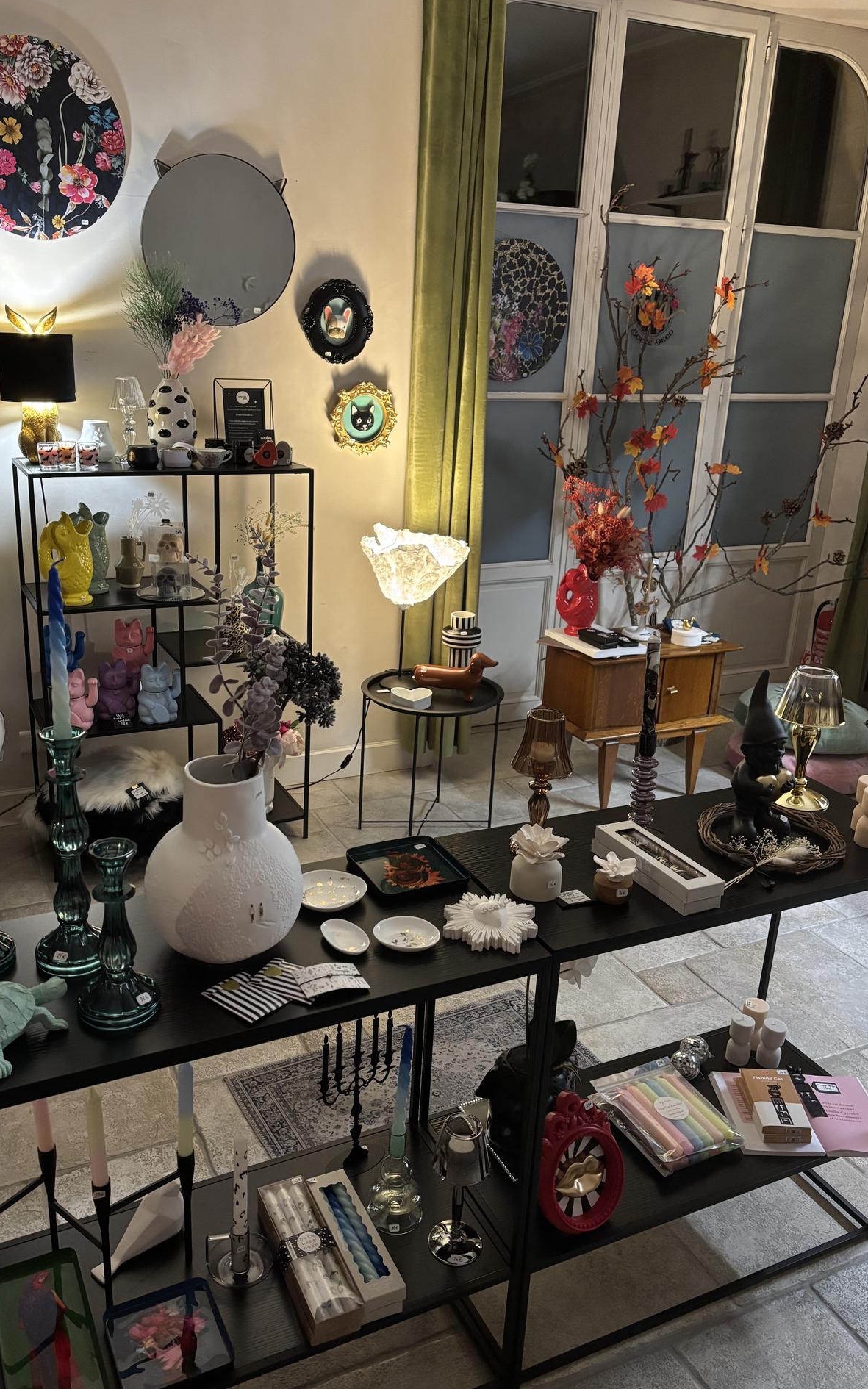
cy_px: 685
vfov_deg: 66.5
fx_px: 1060
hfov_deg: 44.4
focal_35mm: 28
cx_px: 380
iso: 400
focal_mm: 5.96
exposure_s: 1/33
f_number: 1.6
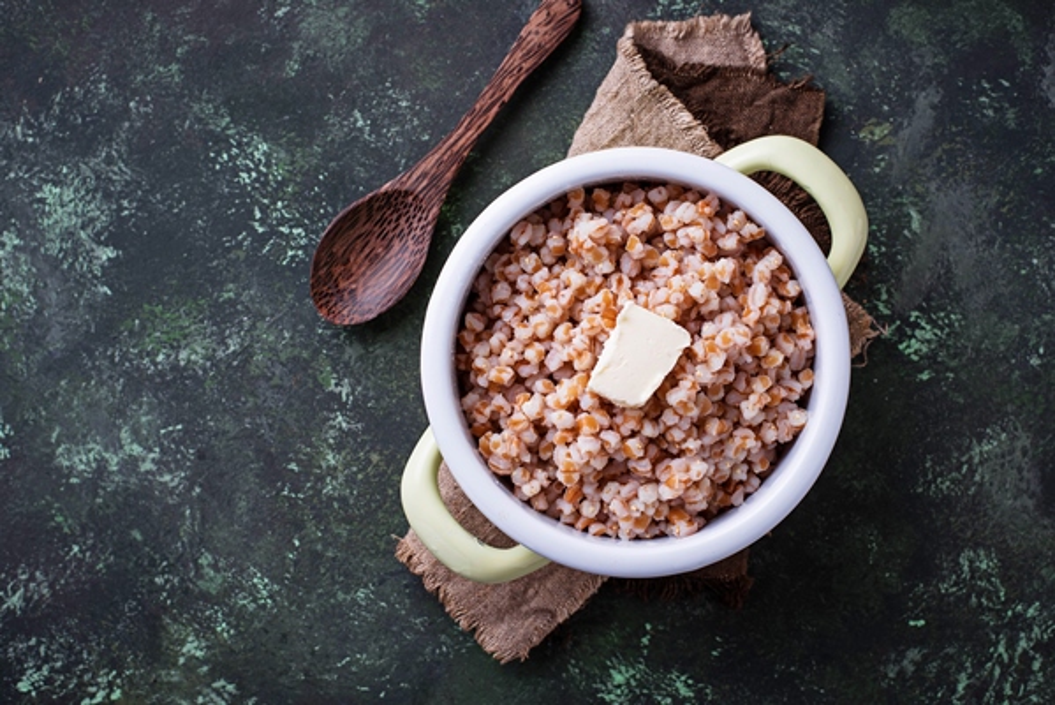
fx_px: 1466
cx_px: 528
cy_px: 352
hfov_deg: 39.6
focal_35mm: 50
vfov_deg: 27.0
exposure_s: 1/125
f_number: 8
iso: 100
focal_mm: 50
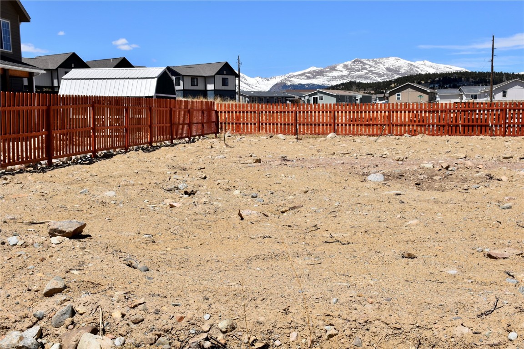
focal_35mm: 48
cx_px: 262
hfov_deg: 41.1
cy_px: 174
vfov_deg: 28.1
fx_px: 699
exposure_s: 1/500
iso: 200
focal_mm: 32
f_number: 10
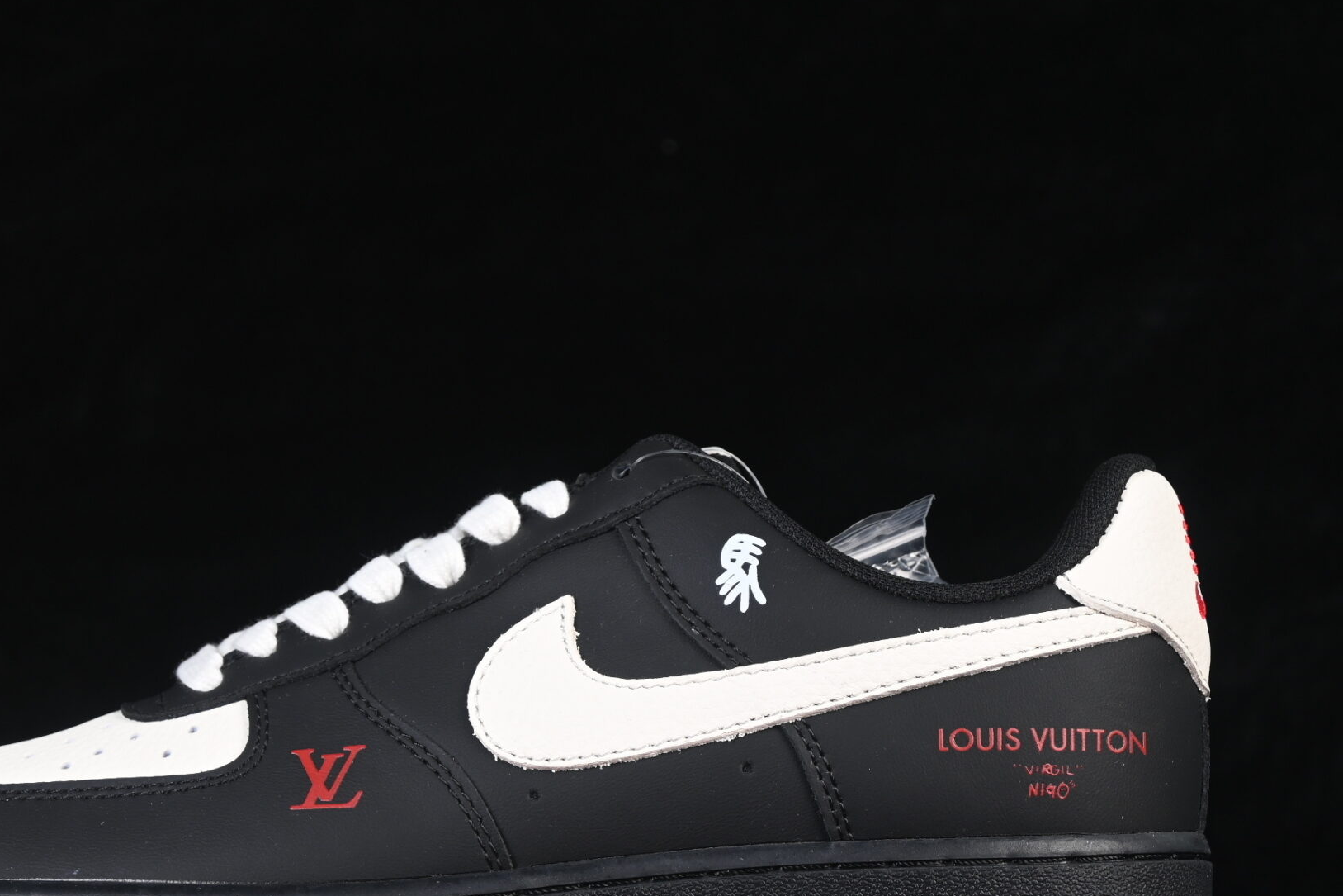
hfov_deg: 17.3
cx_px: 511
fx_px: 4402
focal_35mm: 118
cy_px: 607
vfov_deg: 11.6
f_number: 6.3
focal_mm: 50
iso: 160
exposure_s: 1/50
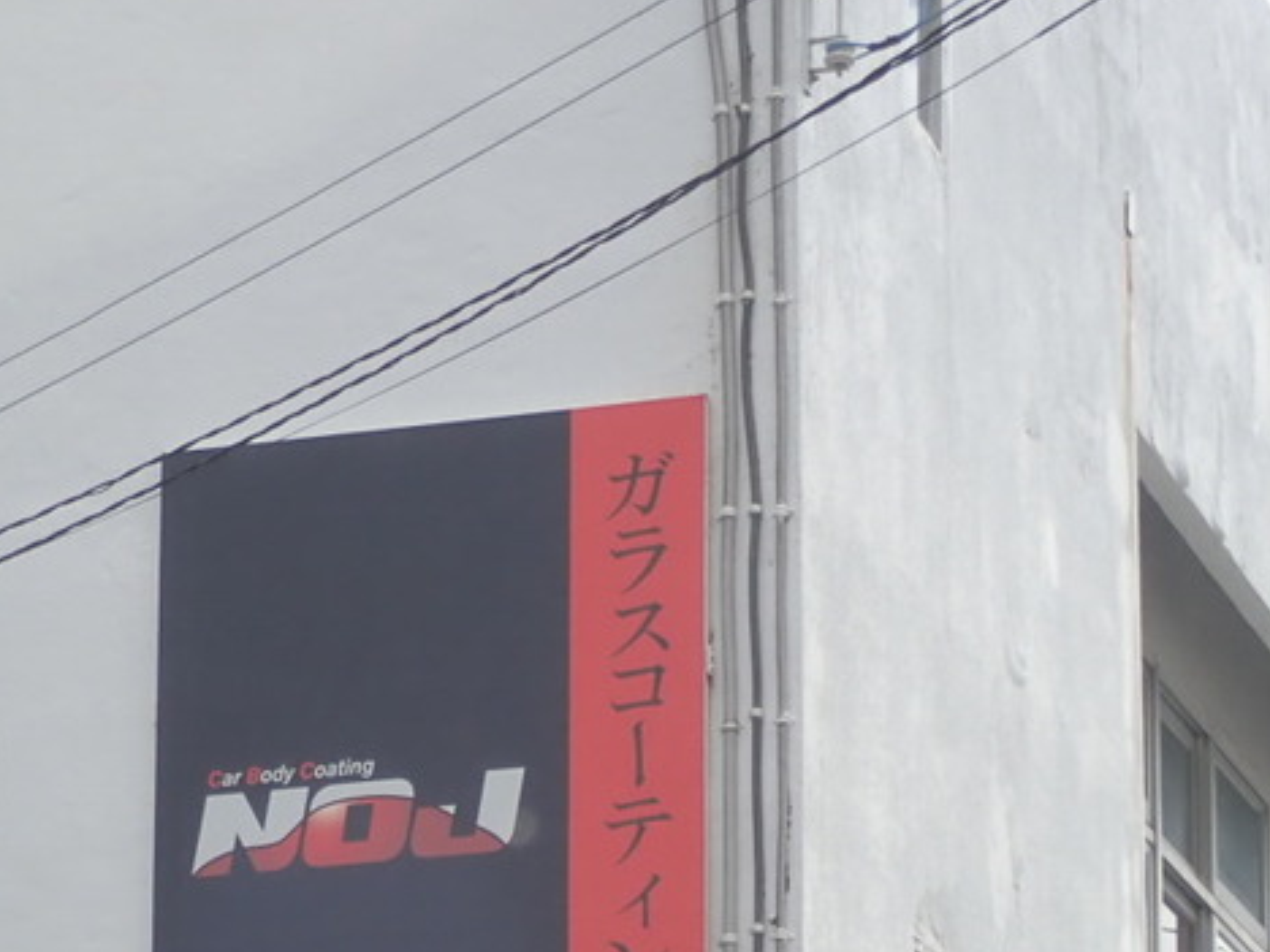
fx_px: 5943
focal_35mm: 162
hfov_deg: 12.2
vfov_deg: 9.1
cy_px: 979
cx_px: 339
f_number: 5.6
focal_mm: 13.47
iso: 100
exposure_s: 1/200
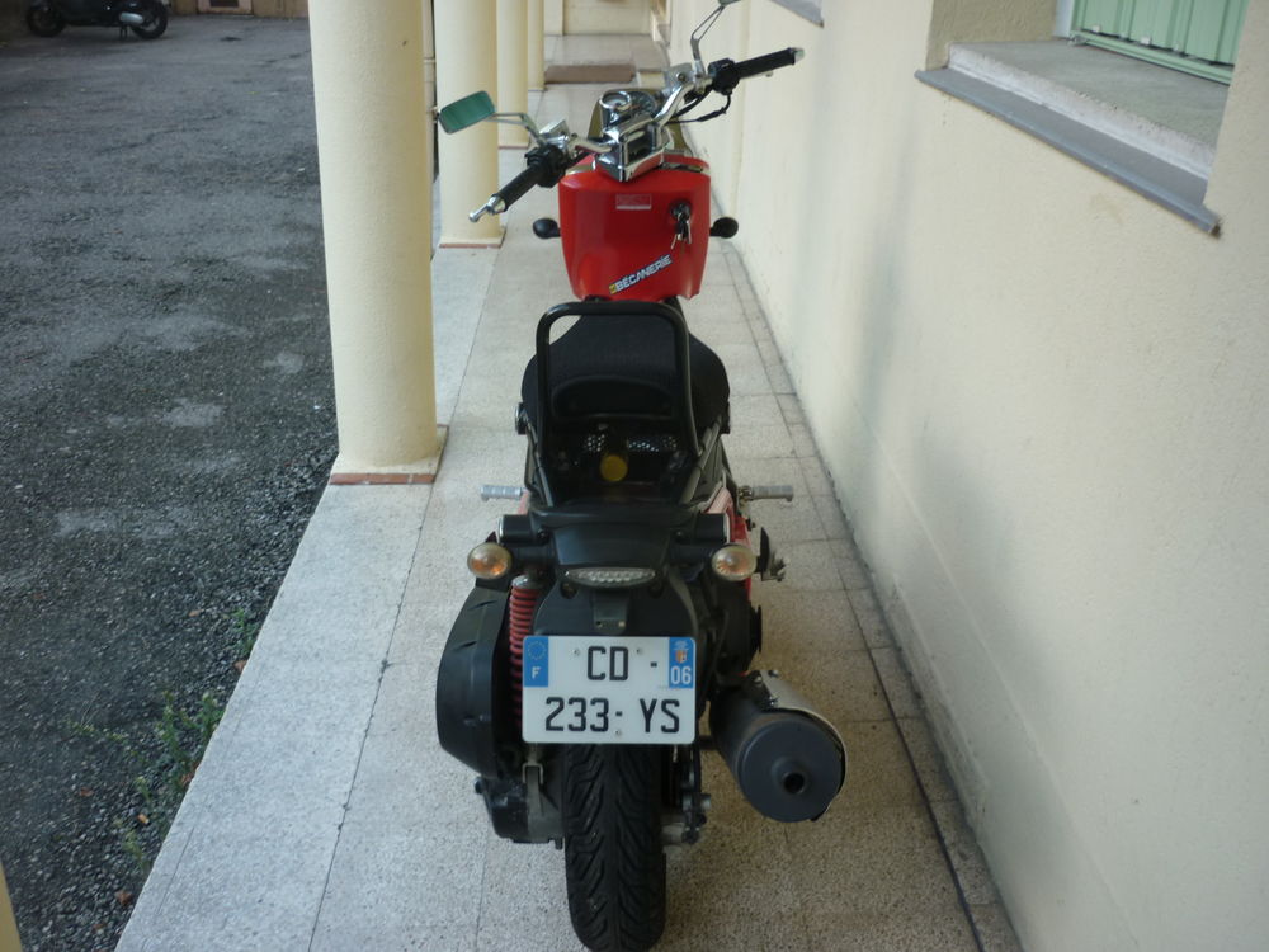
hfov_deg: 55.4
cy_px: 476
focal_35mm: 33
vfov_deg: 42.9
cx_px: 634
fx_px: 1210
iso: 80
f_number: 2.8
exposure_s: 1/60
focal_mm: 5.5
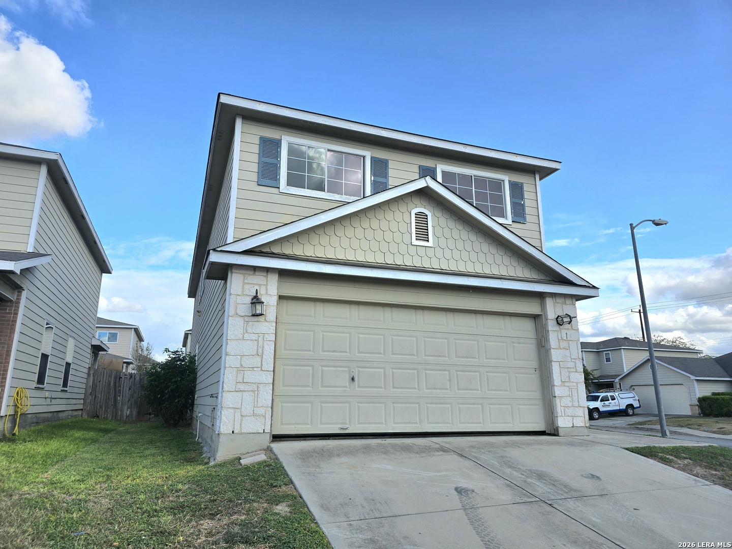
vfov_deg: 58.9
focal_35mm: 23
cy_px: 274
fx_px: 486
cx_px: 366
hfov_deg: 73.9
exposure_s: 1/588
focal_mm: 6.3
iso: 12
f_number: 1.7
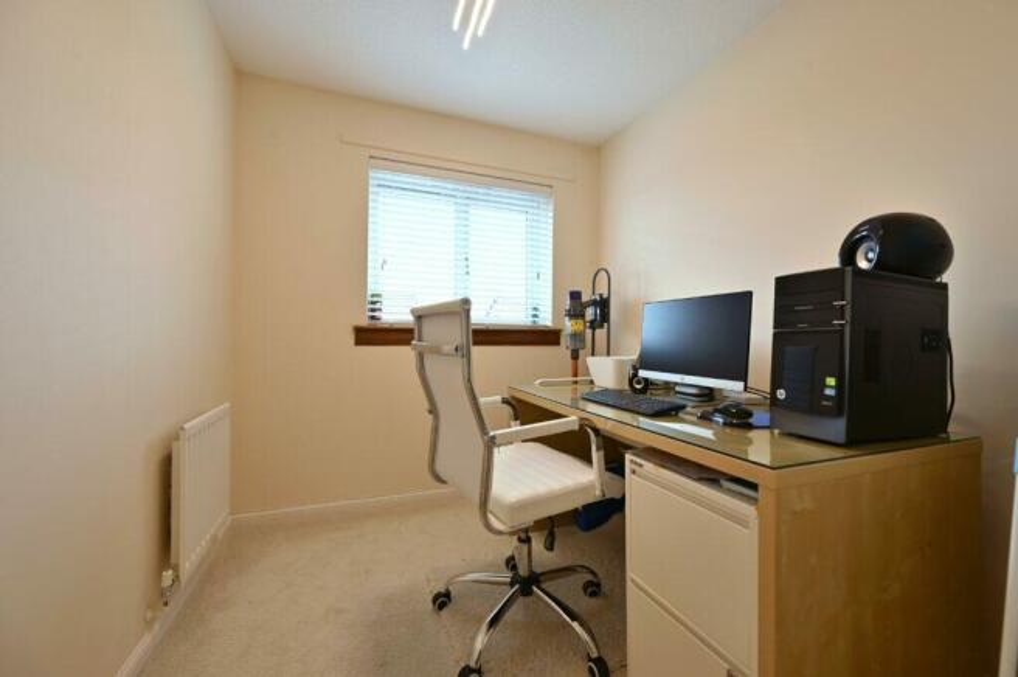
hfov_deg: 104.3
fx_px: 395
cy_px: 338
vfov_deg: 81.1
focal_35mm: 14
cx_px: 509
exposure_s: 1/10
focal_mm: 14
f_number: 8
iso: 100
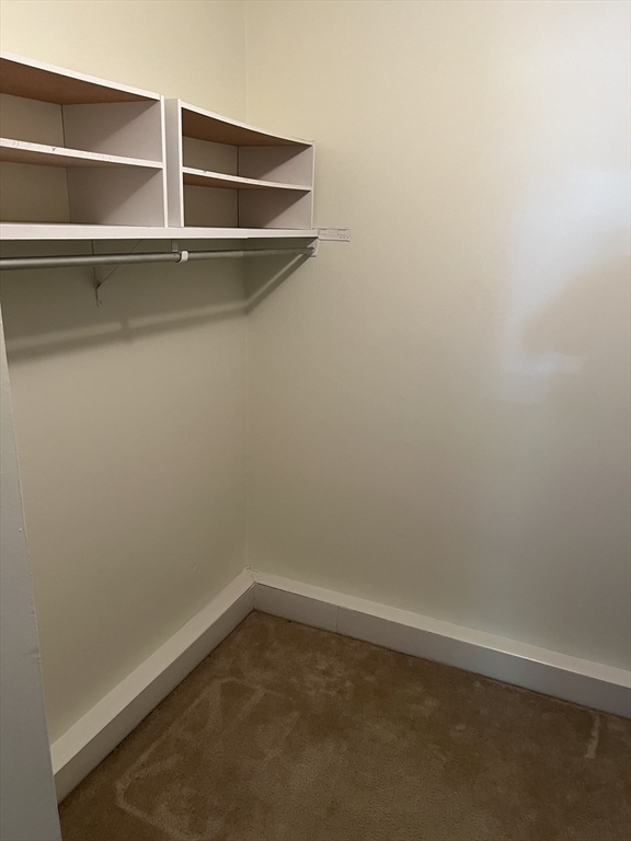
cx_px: 316
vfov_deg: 67.3
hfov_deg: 53.1
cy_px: 420
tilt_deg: -16.0
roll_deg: -1.3
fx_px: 632
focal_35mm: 26
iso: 250
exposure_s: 1/60
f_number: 1.5
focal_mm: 5.7
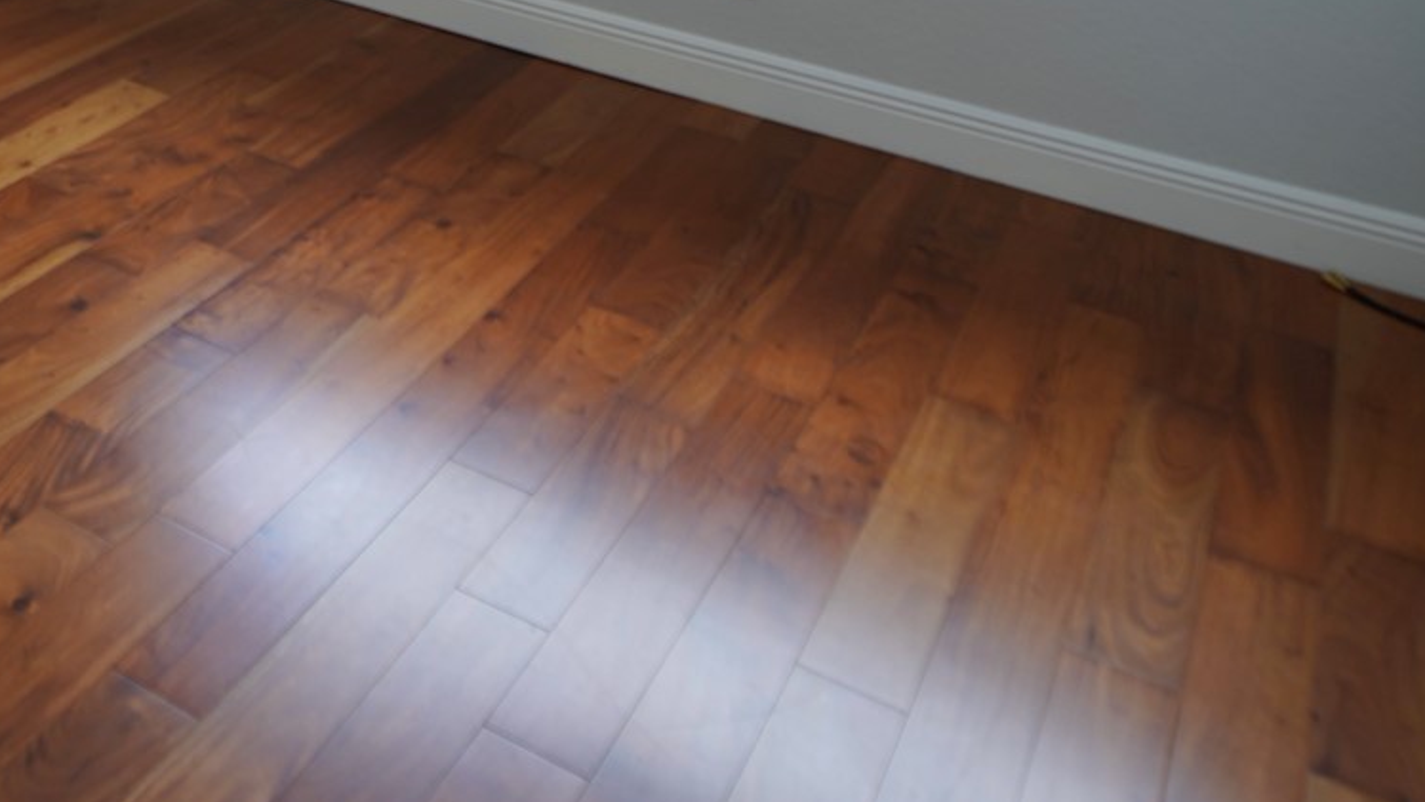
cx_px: 40
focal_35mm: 38
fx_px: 1436
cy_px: -229
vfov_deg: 26.6
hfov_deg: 45.6
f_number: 4
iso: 100
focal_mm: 16
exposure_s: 1/60
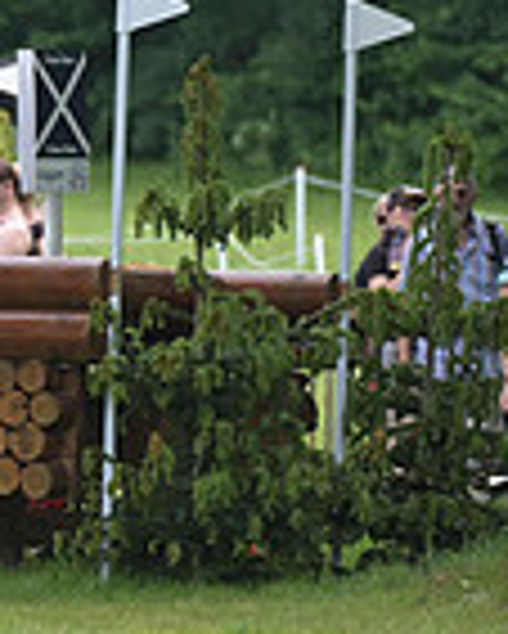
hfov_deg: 1.0
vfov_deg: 1.2
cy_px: 101
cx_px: -751
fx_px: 29061
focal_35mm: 1548
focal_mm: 400
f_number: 5.6
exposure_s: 1/1600
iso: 1400
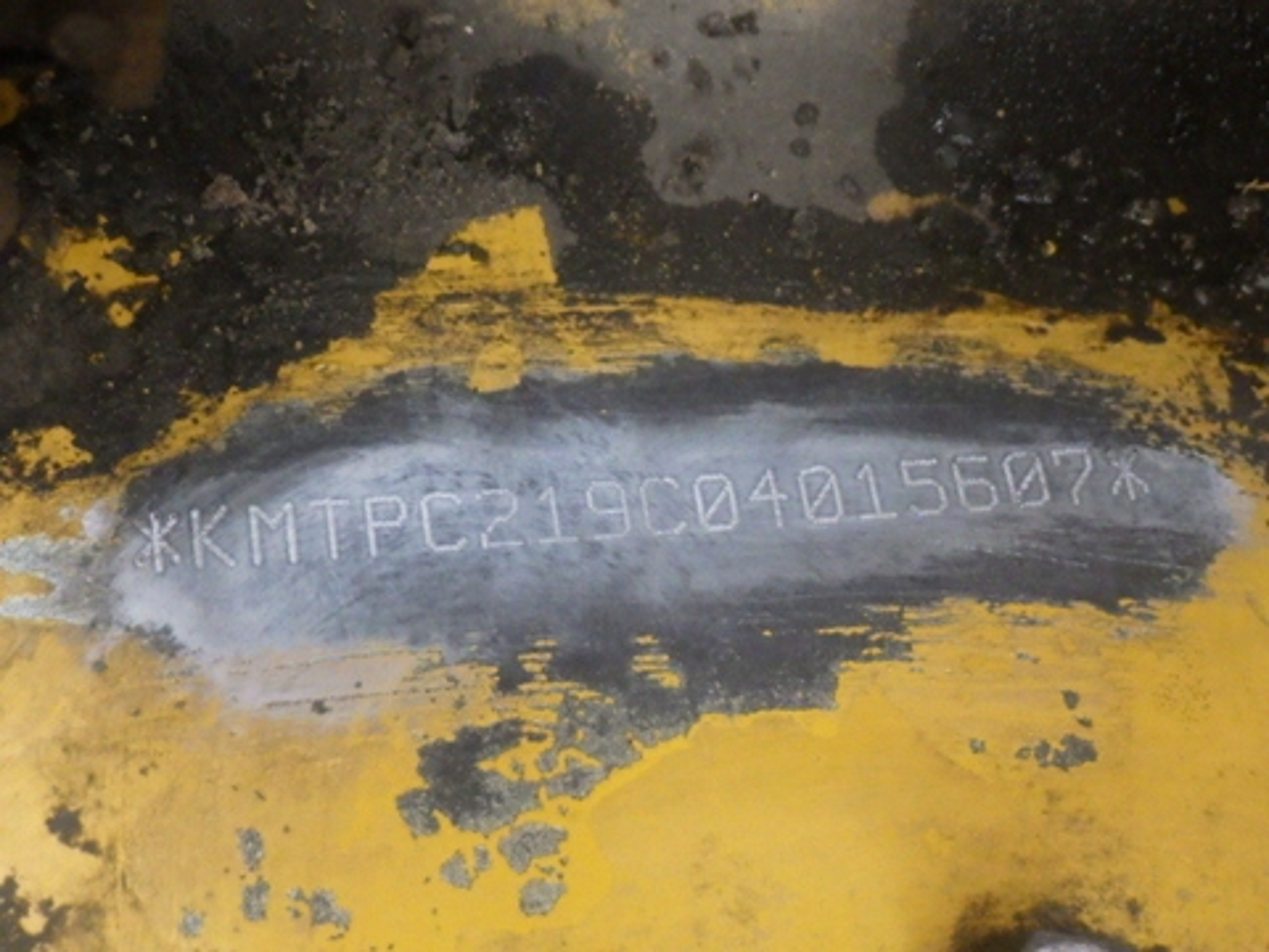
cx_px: 634
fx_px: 2273
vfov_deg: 23.7
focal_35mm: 62
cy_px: 476
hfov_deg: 31.2
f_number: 4.6
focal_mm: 11.1
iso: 1600
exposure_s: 1/50
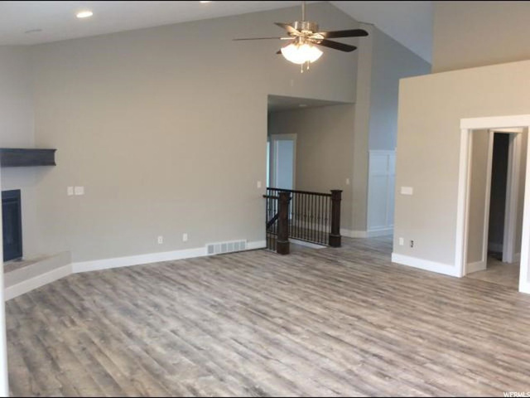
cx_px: 265
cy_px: 199
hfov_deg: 56.8
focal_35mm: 32
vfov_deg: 44.2
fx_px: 490
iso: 40
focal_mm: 3.3
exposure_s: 1/24
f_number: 2.4
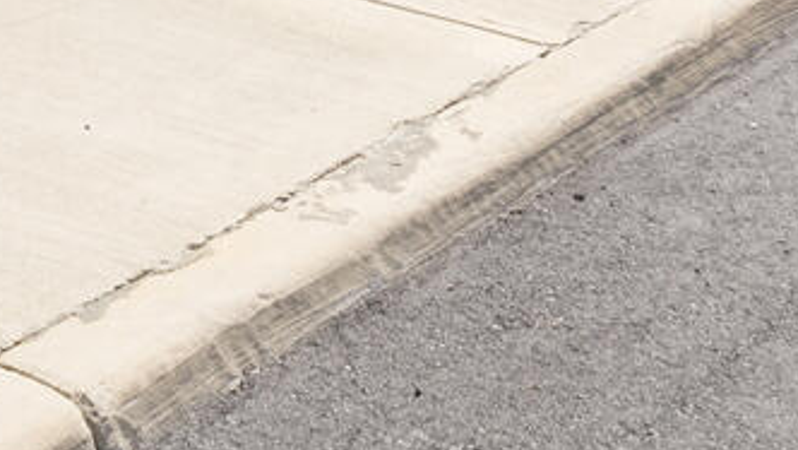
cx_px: -171
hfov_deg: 19.3
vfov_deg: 10.1
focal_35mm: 104
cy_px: -629
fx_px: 2205
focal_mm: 16.5
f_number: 8
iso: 320
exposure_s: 1/320
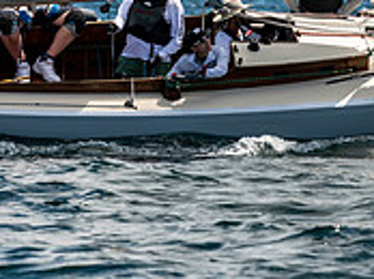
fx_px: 5114
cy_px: -119
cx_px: 202
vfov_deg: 3.1
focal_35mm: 474
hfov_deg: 4.2
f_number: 5
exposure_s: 1/1250
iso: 160
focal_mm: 145
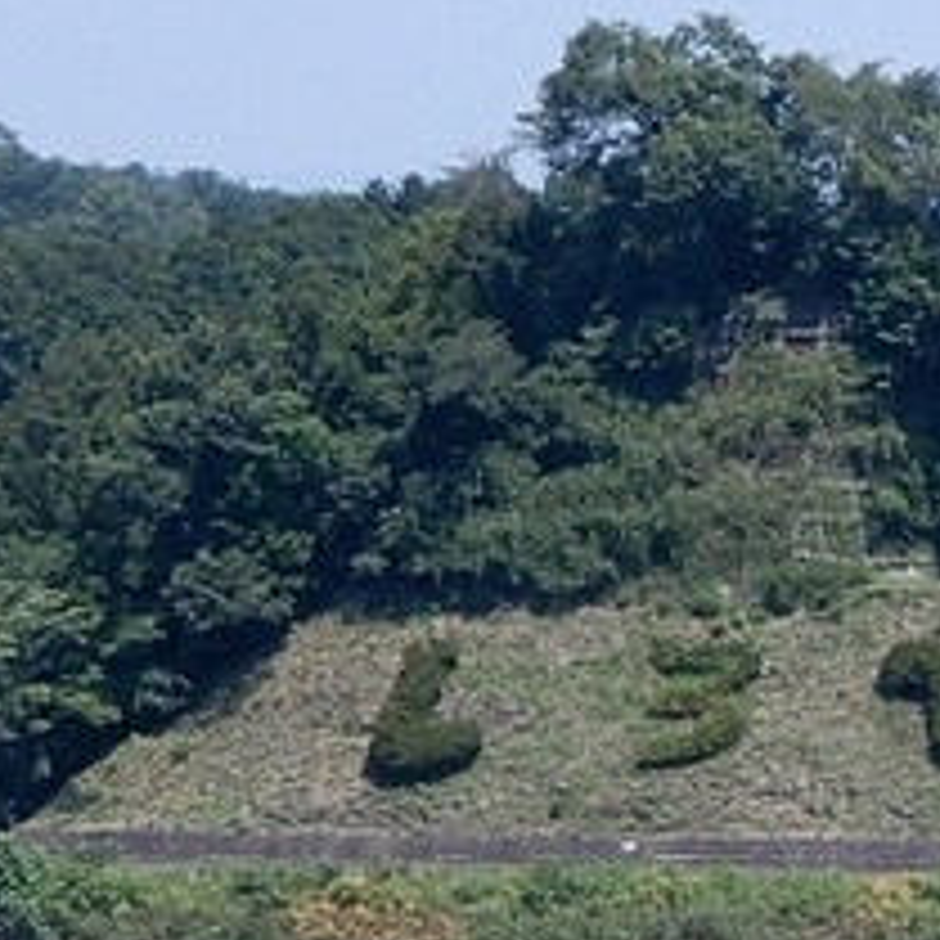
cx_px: 2240
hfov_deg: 5.8
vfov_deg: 6.0
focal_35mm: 289
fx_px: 8879
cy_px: 936
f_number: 4.5
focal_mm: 10.2
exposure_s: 1/640
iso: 80
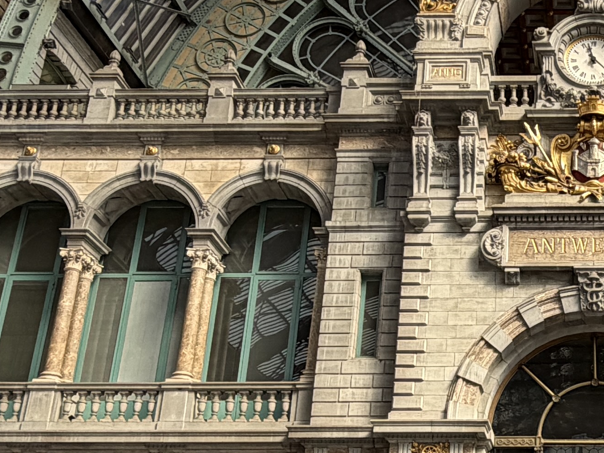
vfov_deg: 24.0
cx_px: 576
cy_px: 263
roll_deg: -0.1
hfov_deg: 29.9
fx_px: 1064
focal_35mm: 61
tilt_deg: +23.6
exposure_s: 1/383
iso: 50
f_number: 2.2
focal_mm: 2.22
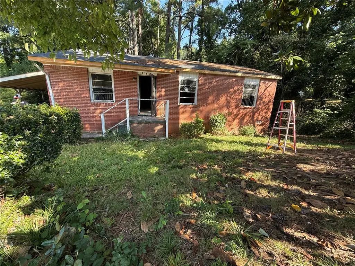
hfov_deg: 102.1
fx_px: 144
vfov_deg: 85.7
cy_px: 133
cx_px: 178
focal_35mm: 14
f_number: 2.2
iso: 64
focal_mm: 2.22
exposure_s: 1/156
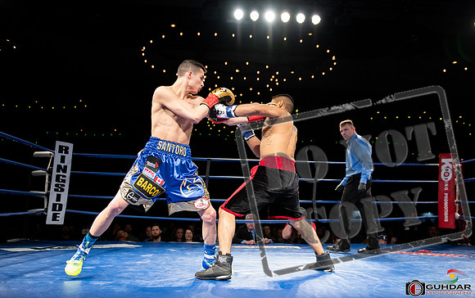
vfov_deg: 38.5
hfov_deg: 58.1
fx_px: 426
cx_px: 261
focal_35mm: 33
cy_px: 163
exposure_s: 1/1000
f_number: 2.8
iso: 2000
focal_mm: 29
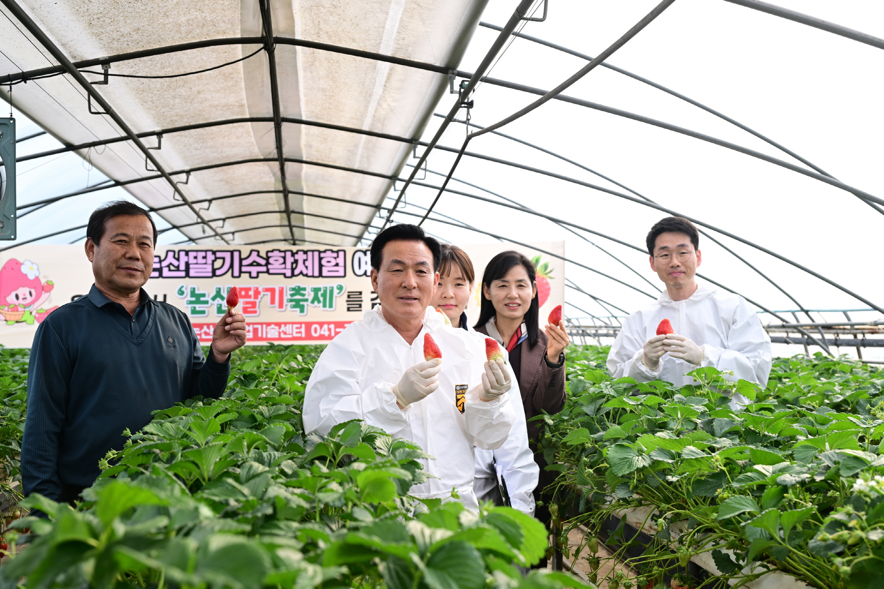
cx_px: 442
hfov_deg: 44.5
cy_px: 294
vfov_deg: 30.5
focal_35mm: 44
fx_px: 1080
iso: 125
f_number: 5
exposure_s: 1/125
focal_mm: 44
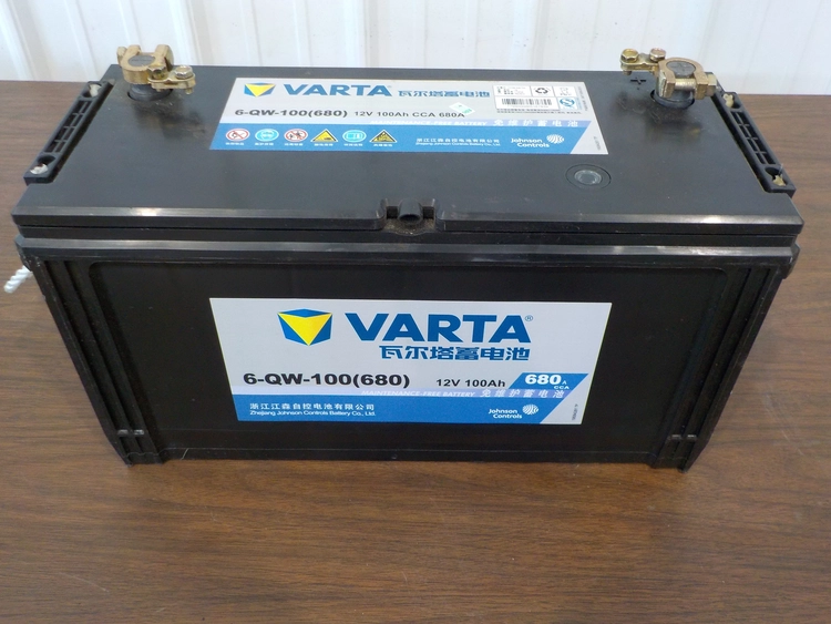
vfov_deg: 46.8
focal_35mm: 30
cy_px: 312
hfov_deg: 59.9
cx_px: 416
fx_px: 720
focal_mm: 4.1
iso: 250
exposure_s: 1/30
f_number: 3.3
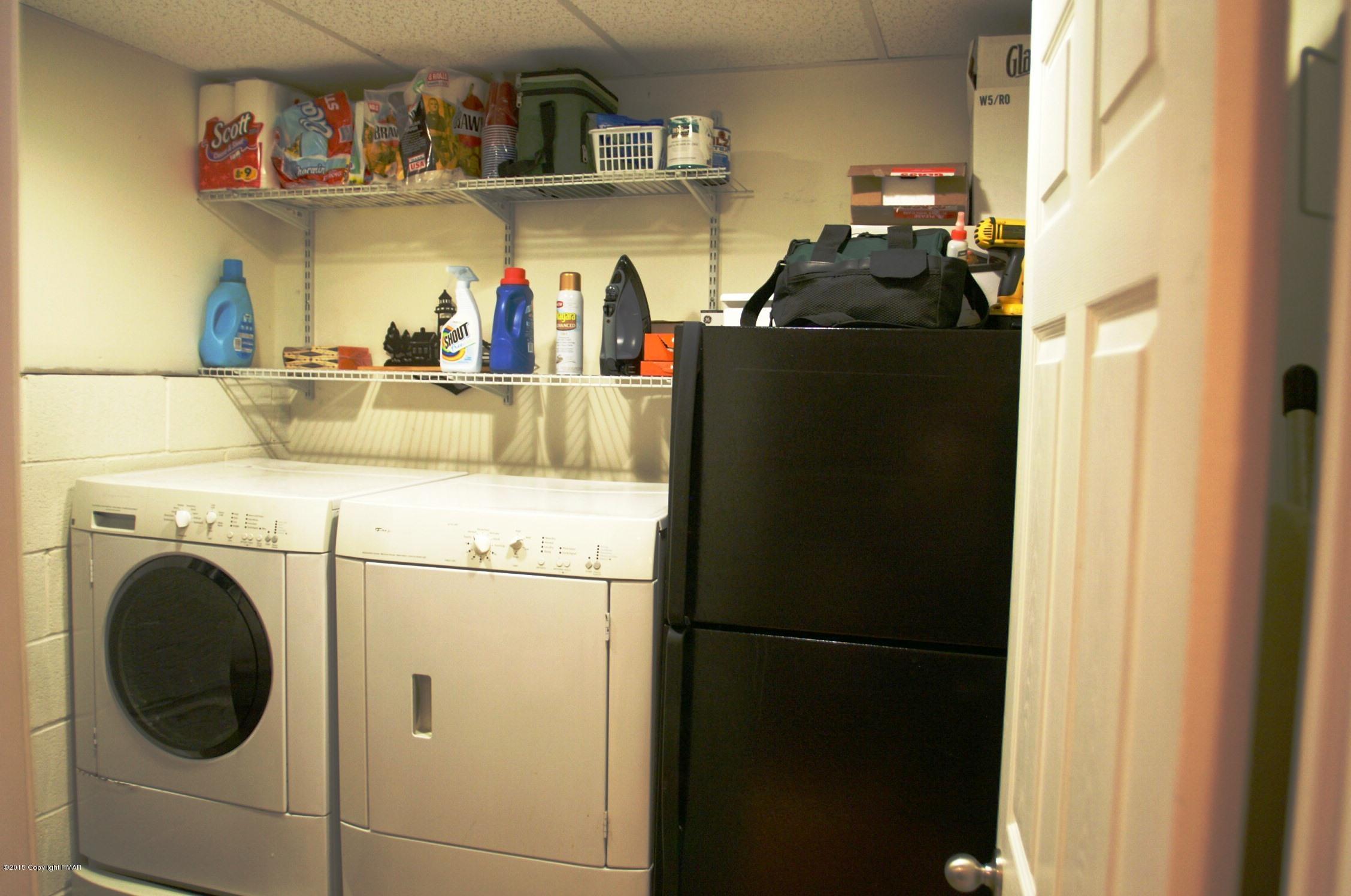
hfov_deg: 70.5
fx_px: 955
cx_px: 676
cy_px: 448
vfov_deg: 50.2
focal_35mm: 26
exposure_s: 1/30
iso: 640
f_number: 2.8
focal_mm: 17
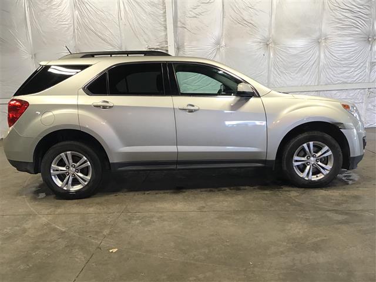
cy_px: 141
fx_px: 337
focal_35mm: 31
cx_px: 188
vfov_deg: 45.4
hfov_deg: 58.4
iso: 50
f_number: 2.4
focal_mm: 3.3
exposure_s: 1/30
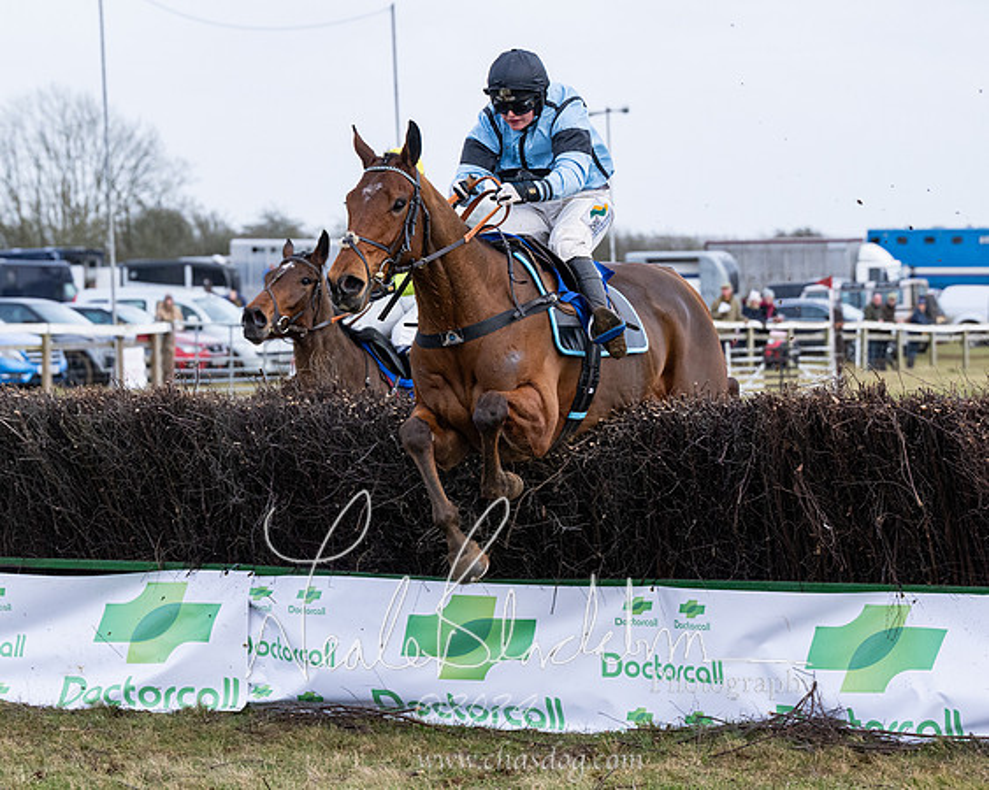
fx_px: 4232
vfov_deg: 10.7
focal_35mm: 145
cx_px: 429
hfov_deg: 13.3
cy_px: 338
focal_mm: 87
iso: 800
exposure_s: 1/1250
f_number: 4
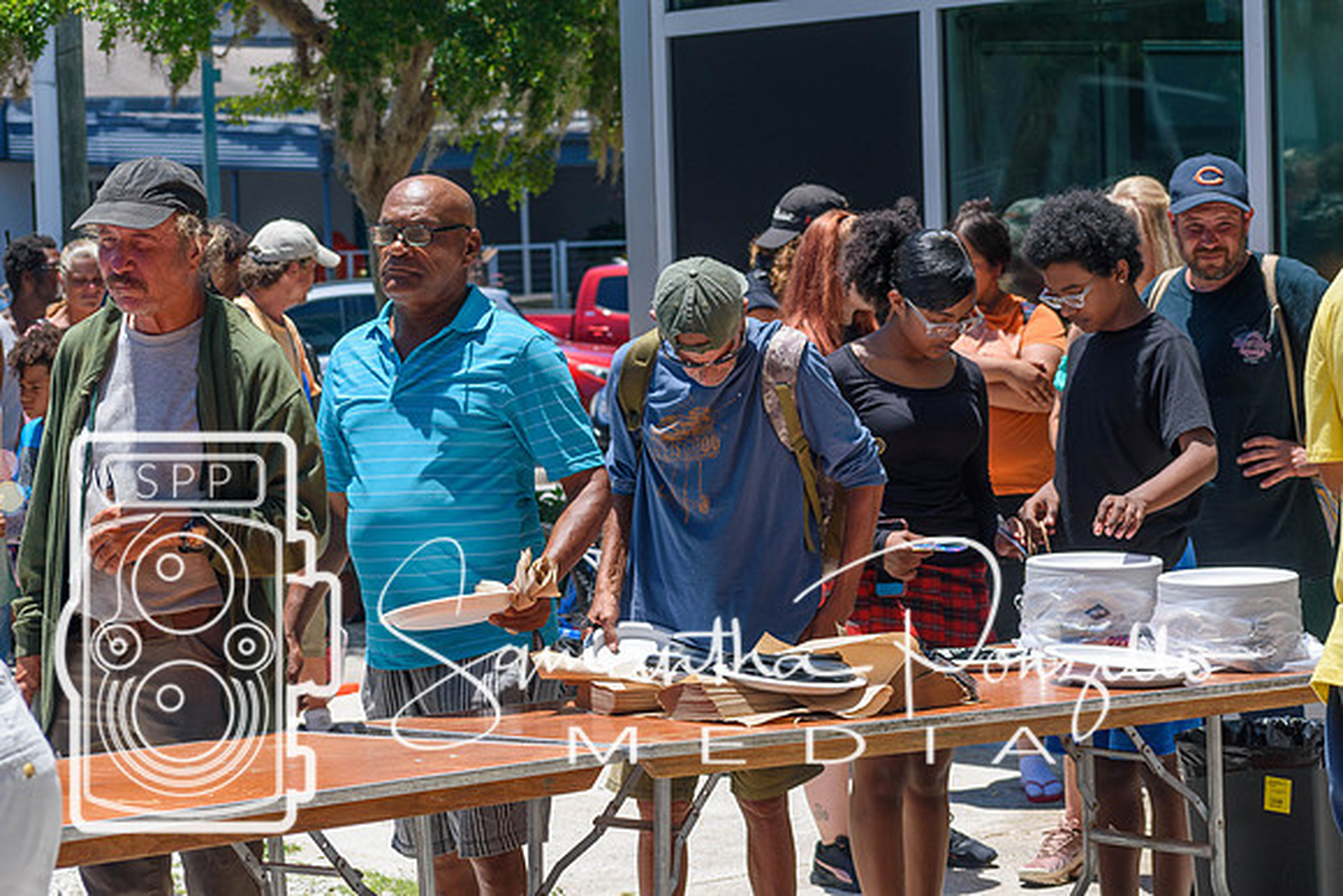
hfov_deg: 19.5
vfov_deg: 13.0
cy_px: 448
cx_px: 672
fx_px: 3918
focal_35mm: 105
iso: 200
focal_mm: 70
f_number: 7.1
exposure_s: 1/800
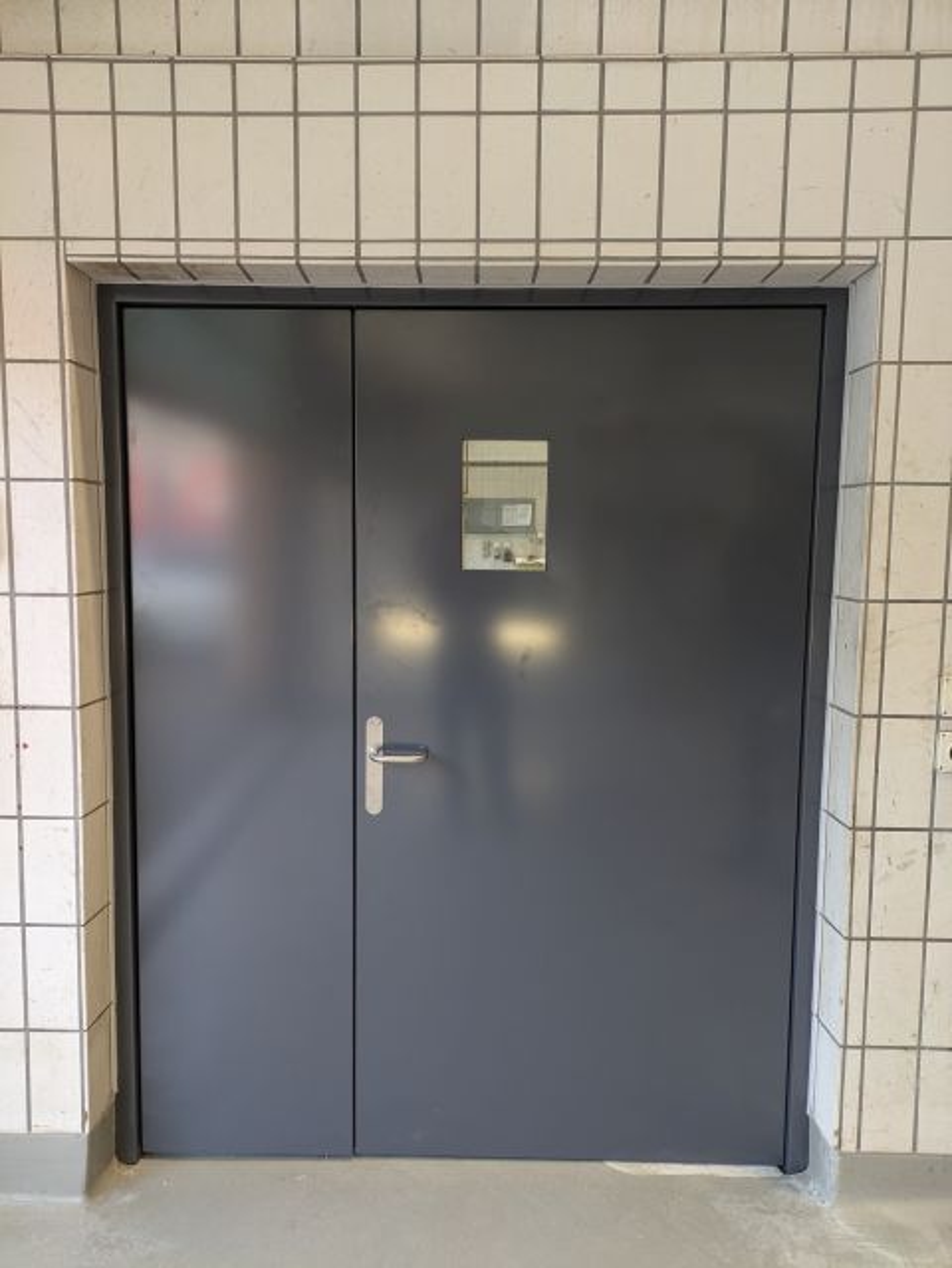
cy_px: 634
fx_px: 916
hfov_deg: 54.9
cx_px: 476
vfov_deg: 69.4
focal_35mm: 25
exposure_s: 1/100
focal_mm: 5.43
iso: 135
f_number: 1.89
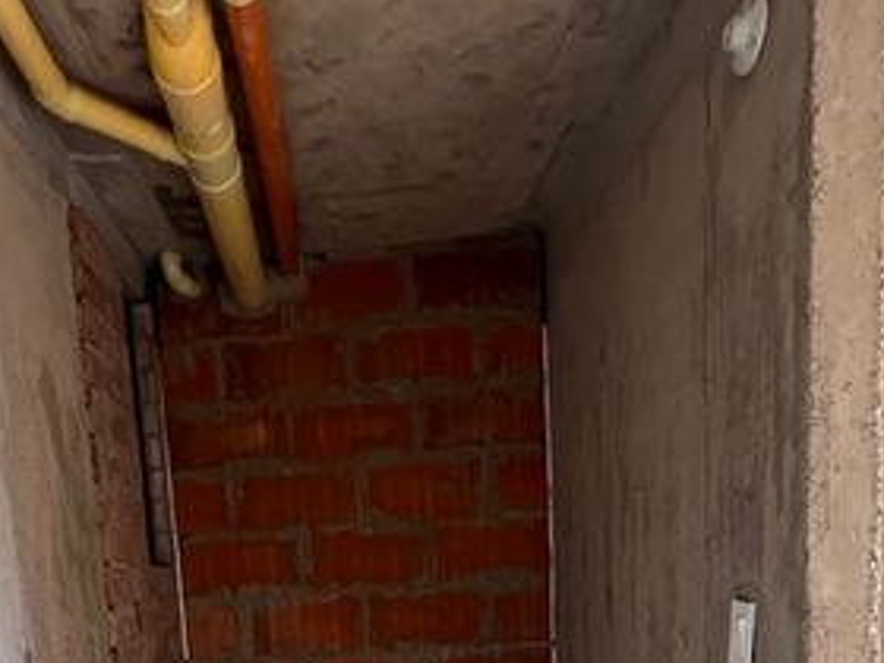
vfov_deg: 39.2
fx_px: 792
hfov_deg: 57.4
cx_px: 314
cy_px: 688
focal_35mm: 31
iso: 800
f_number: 1.8
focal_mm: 1.57
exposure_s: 1/60
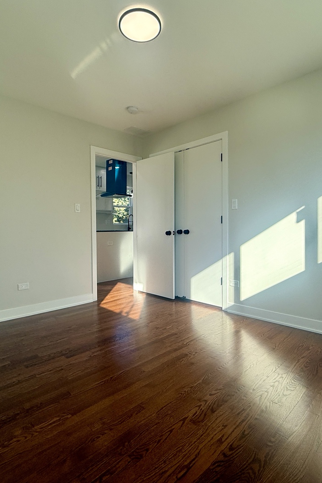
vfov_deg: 83.9
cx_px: 161
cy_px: 235
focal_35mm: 20
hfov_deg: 61.9
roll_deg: +0.6
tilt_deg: -1.3
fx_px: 268
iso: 64
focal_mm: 2.22
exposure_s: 1/559
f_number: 2.2
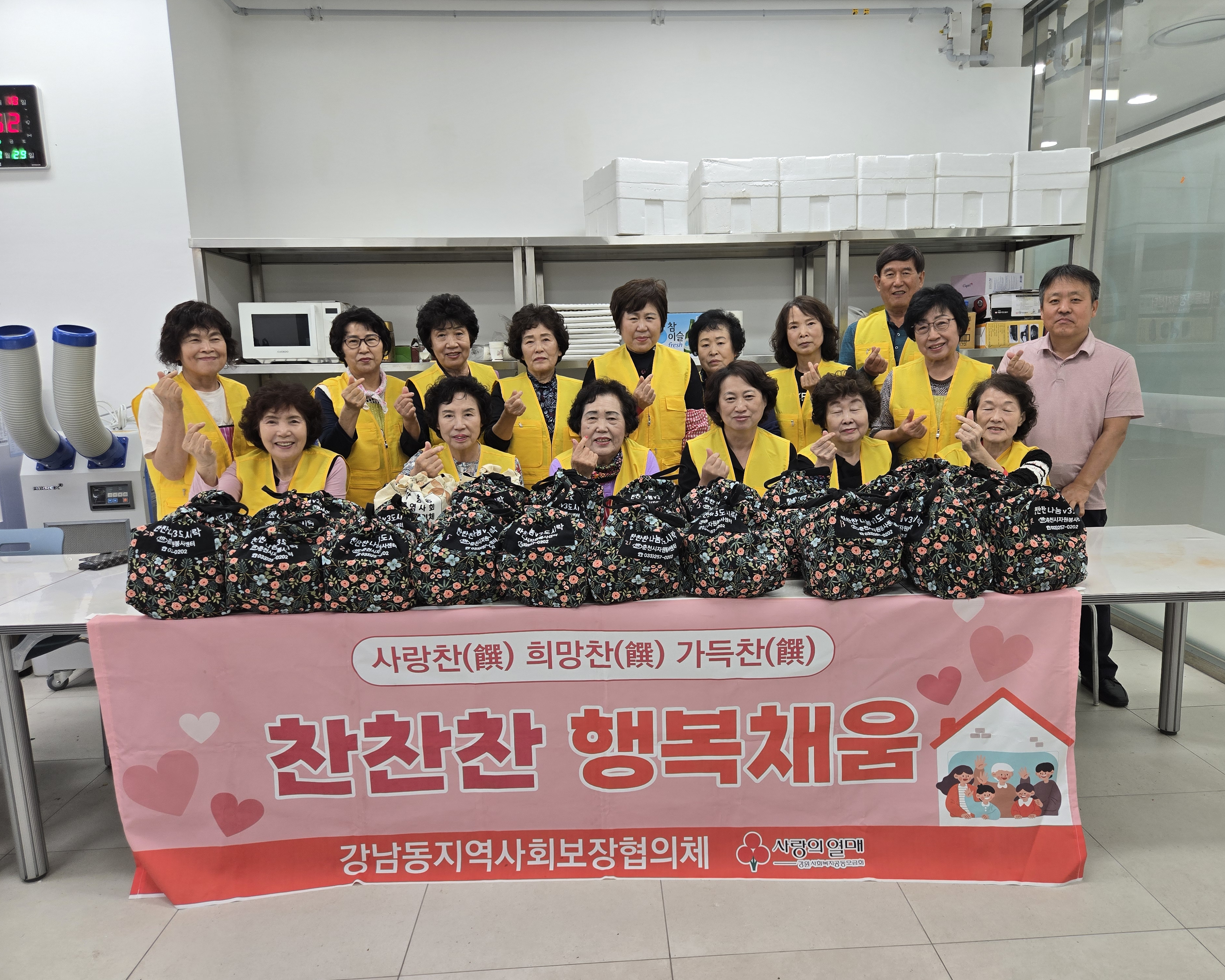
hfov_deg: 70.2
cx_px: 648
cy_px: 490
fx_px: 870
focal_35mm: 24
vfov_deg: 58.8
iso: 80
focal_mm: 5.4
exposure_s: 1/120
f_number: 1.8
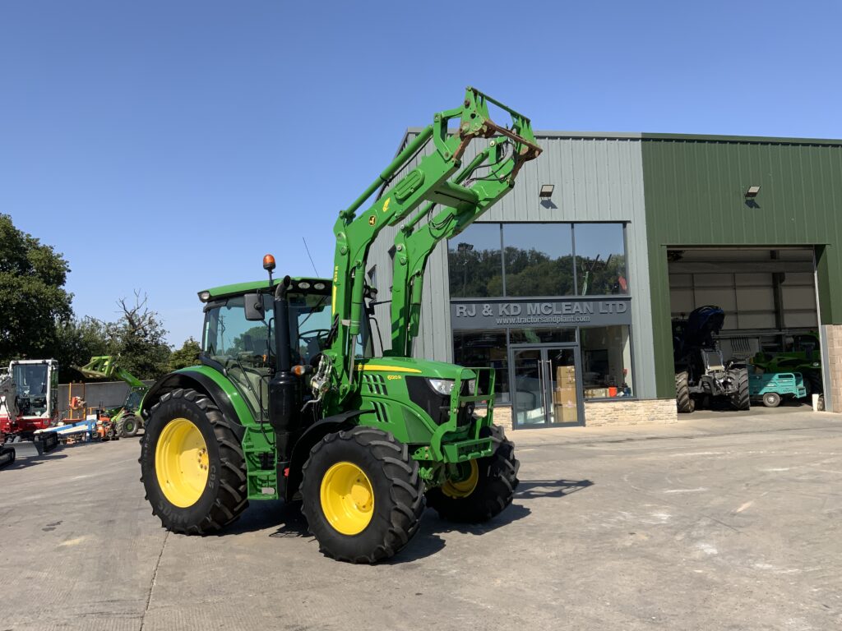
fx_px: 705
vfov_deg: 48.2
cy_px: 316
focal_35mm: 29
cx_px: 421
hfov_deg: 61.7
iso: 16
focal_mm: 3
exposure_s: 1/1675
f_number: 1.8
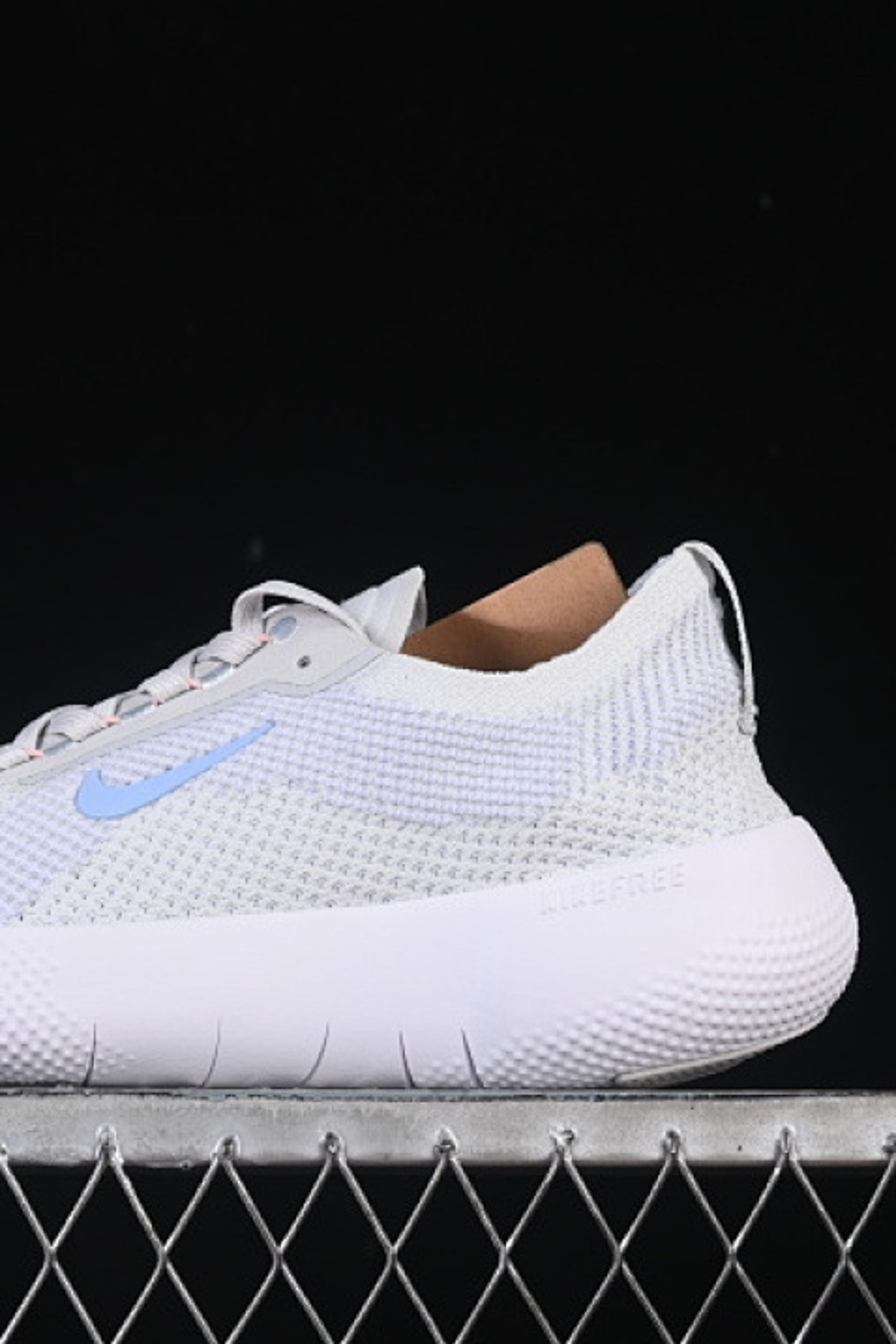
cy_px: 673
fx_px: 4218
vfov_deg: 18.1
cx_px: 202
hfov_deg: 12.1
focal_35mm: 113
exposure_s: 1/80
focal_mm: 50
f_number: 8
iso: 160
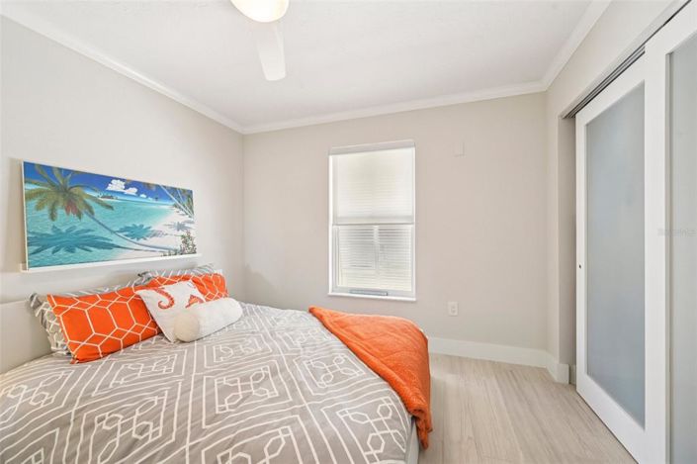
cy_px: 232
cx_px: 348
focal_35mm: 14
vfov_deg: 81.1
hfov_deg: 104.3
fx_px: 271
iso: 400
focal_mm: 14
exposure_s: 1/60
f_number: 8
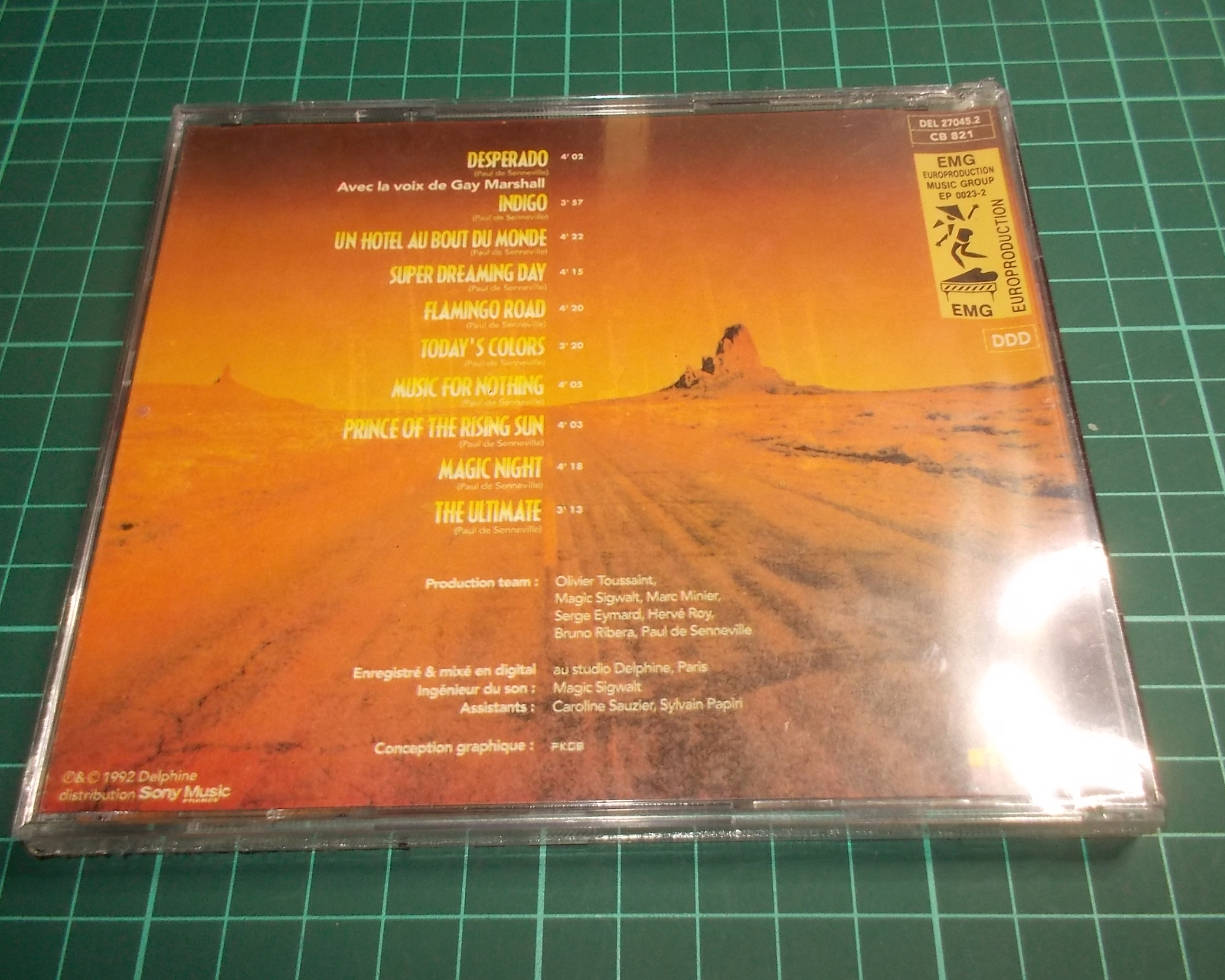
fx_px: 1124
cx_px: 631
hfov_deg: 57.2
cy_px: 502
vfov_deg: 47.1
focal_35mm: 31
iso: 160
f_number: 3.3
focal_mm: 4.1
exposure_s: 1/30
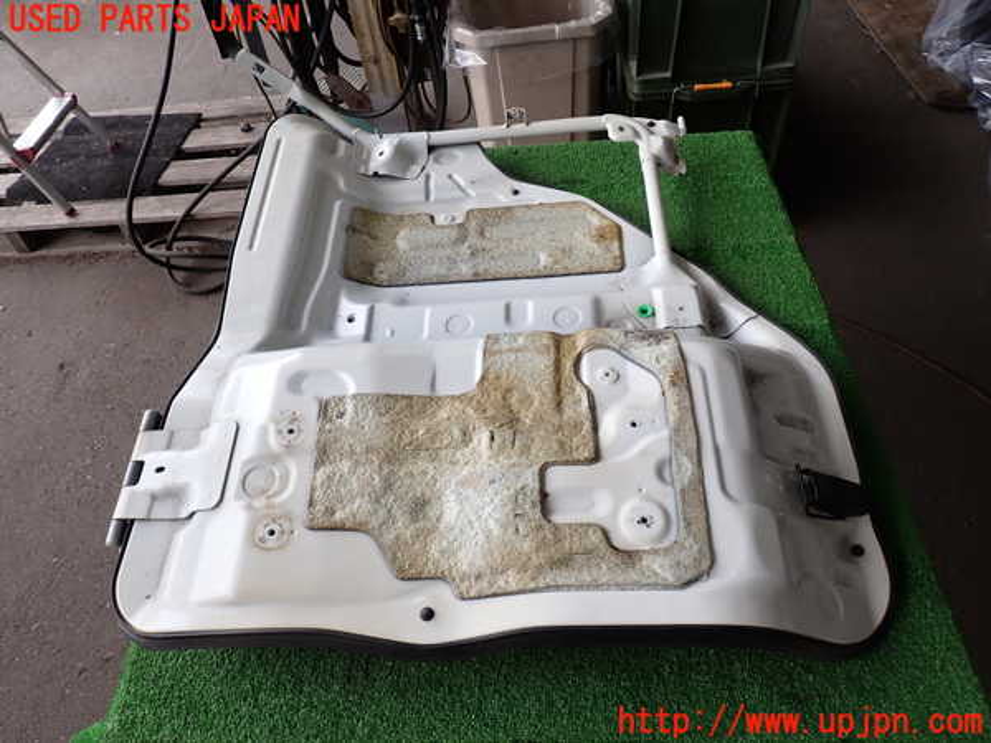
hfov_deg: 69.4
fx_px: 716
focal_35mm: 25
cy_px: 372
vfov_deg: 54.9
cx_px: 496
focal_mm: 4.5
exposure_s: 1/200
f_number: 2.8
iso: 100
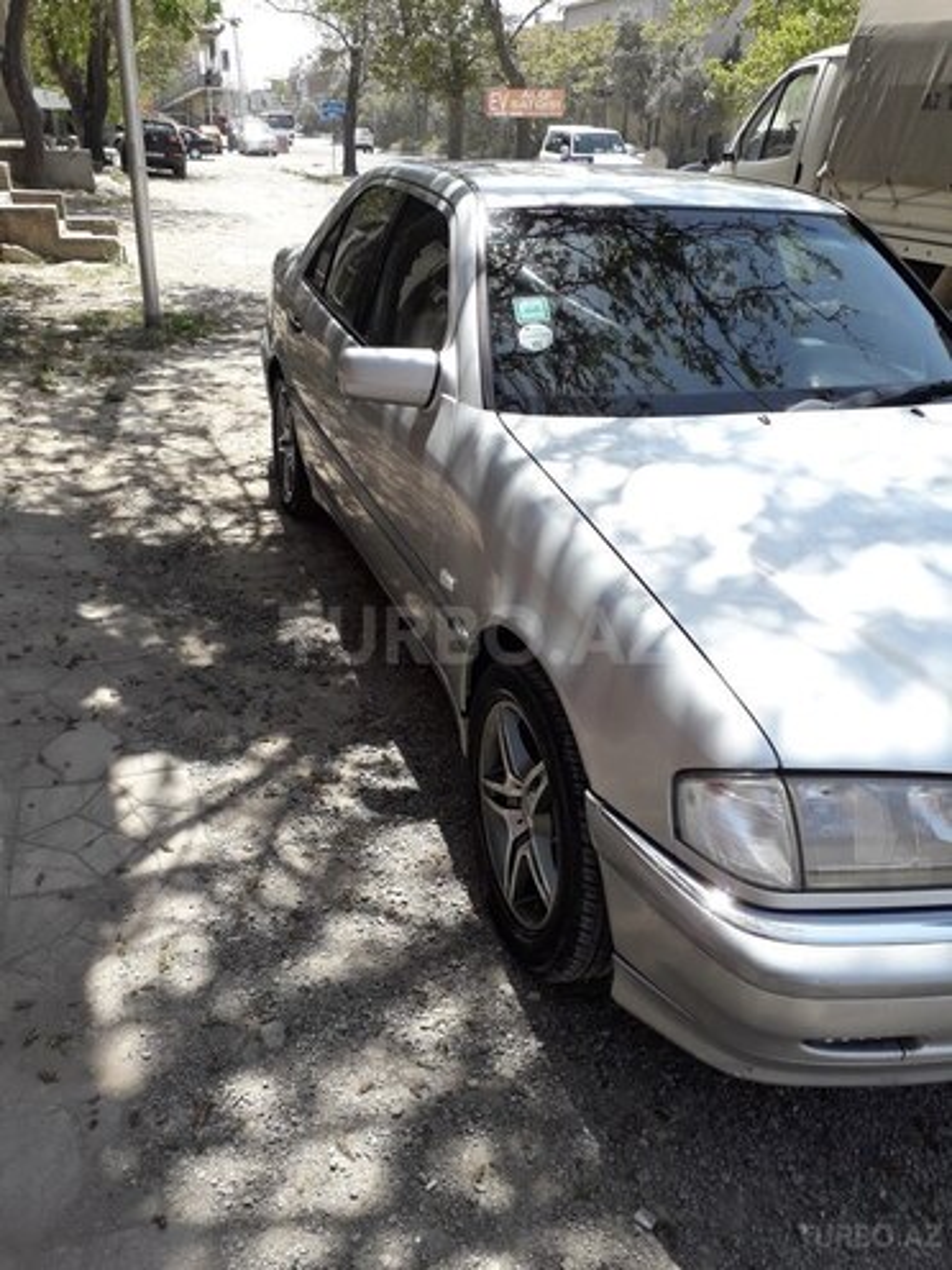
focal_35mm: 27
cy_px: 635
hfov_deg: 51.4
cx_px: 476
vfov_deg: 65.3
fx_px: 990
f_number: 1.9
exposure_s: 1/739
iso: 40
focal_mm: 3.6
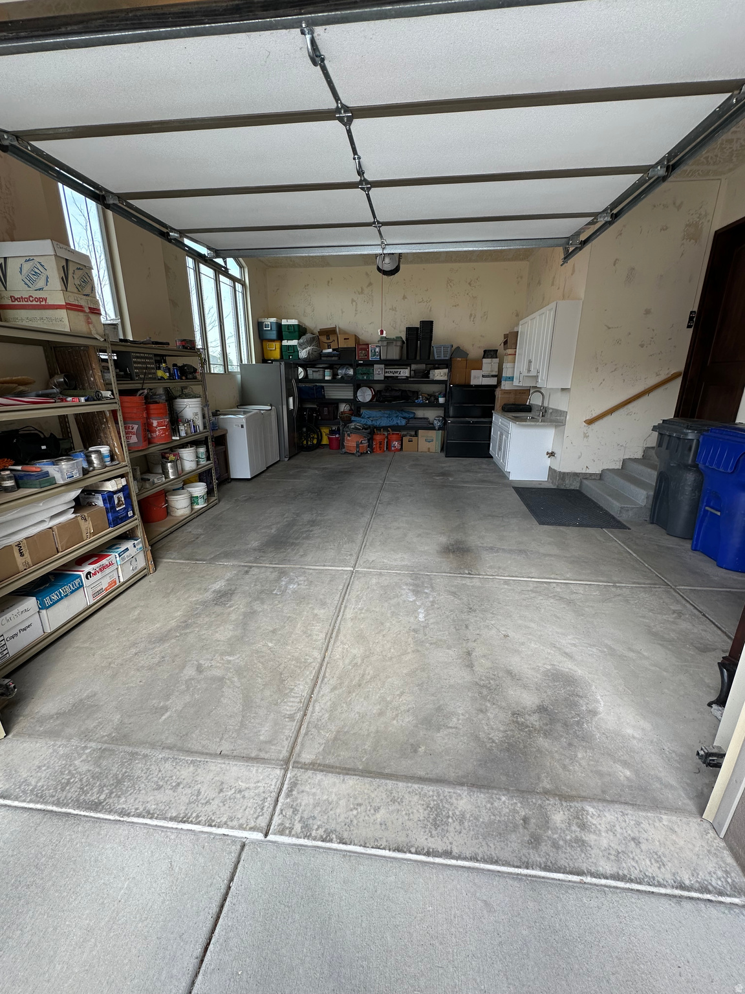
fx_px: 402
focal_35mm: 14
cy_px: 497
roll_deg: -1.0
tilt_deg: -16.8
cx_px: 372
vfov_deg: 102.1
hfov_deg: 85.7
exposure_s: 1/174
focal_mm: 2.22
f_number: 2.2
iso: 40
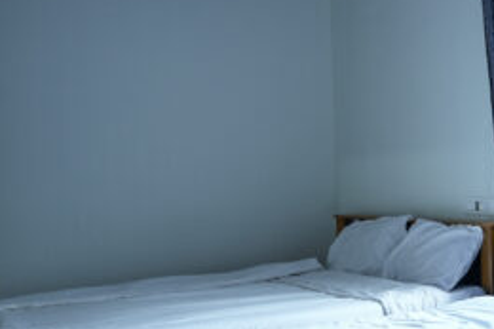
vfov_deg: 19.2
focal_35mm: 71
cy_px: 169
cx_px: 559
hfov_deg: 26.0
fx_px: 974
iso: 640
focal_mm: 24
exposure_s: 1/50
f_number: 2.8
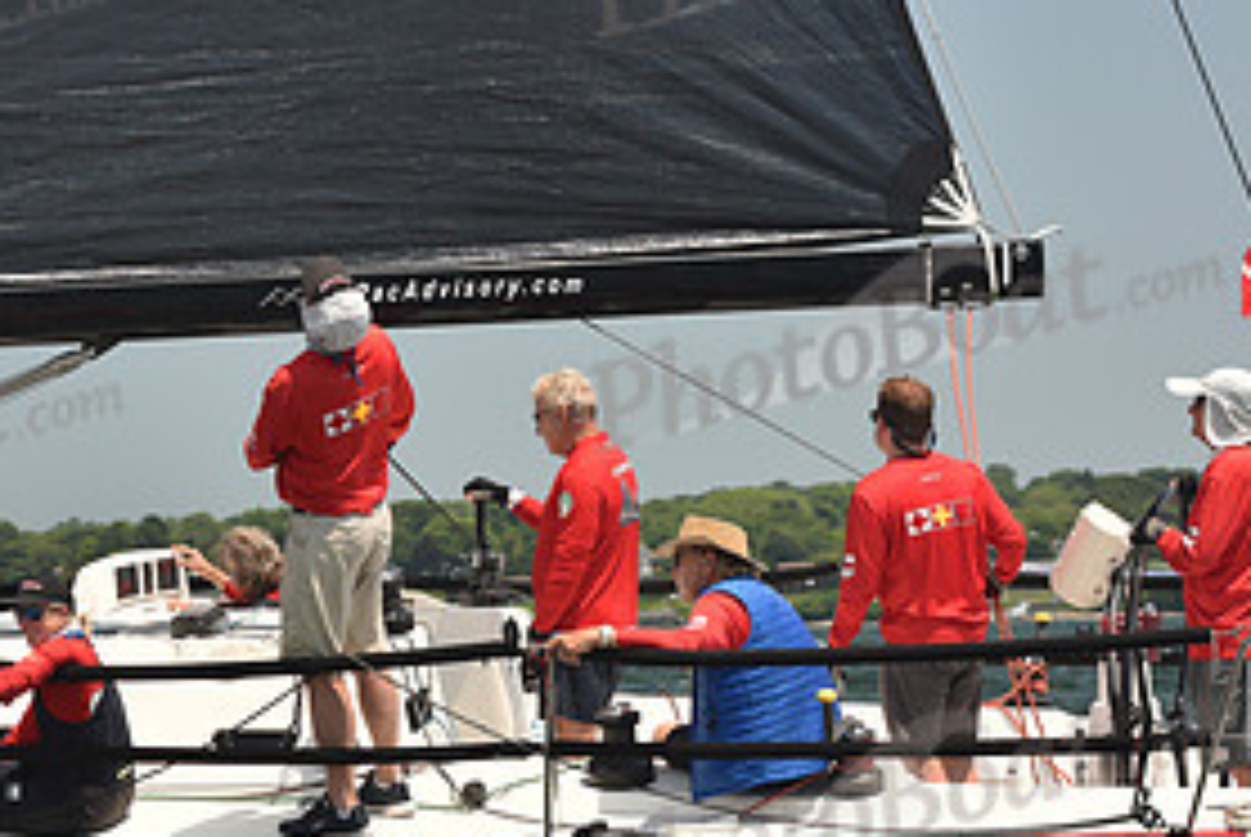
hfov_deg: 14.0
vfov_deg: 9.4
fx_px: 5079
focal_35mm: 146
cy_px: 632
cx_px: 360
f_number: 5.6
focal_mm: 70
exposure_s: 1/640
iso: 250
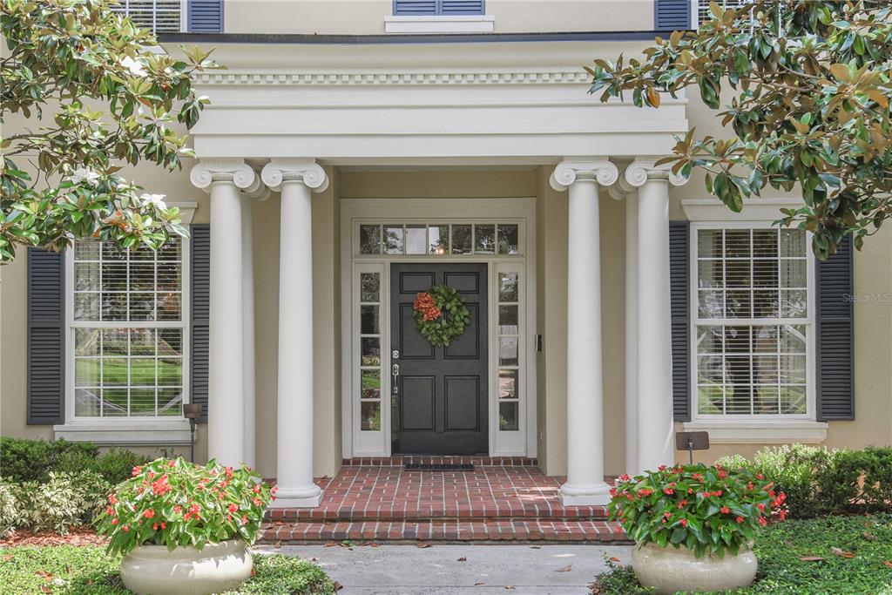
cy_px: 298
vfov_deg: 37.9
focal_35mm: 35
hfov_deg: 54.4
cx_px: 446
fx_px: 867
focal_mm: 35
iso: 250
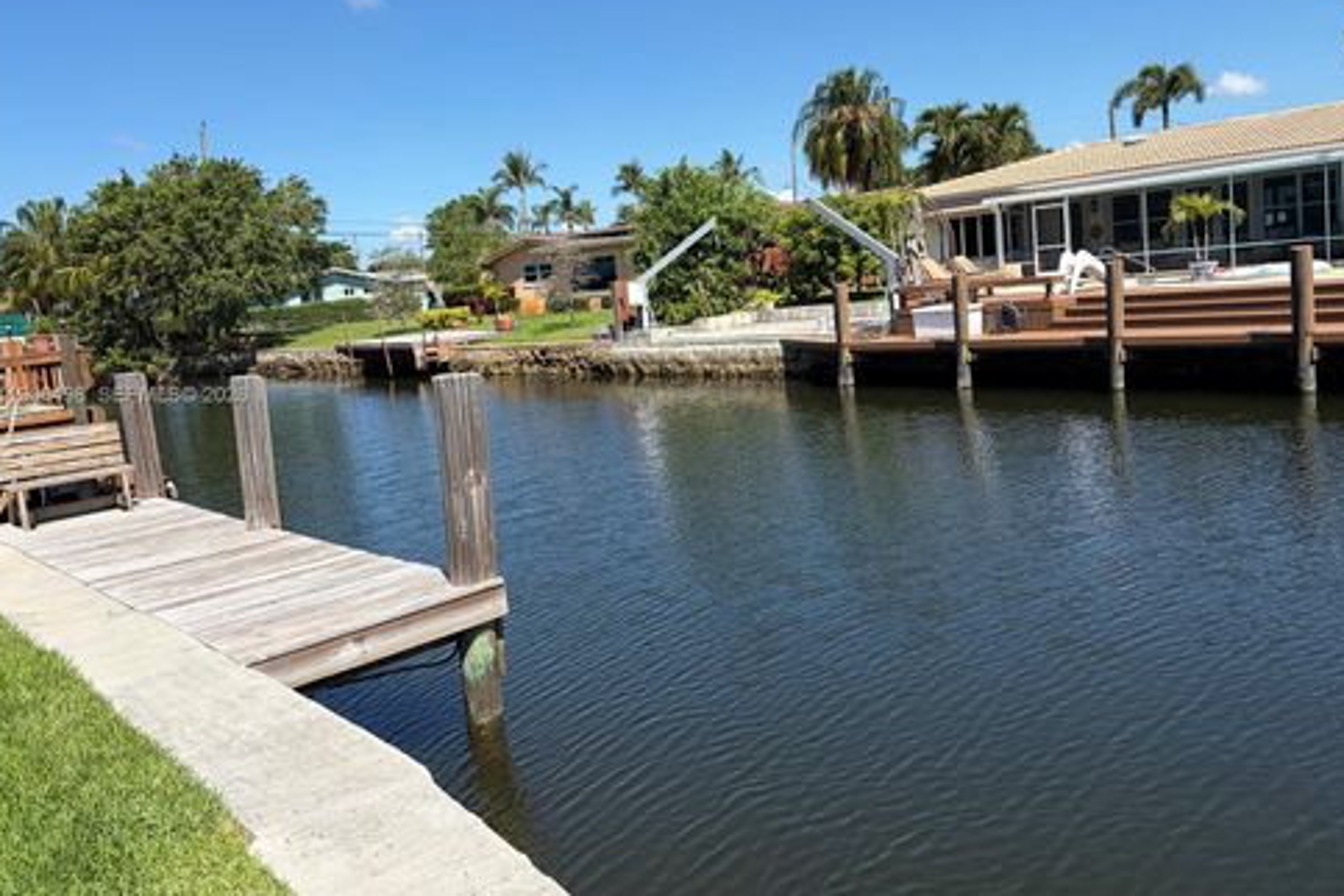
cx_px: 673
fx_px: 1045
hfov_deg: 65.5
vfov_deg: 46.3
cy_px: 397
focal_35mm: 28
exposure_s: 1/3448
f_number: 1.6
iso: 50
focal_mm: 5.96
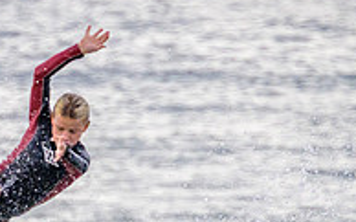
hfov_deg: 0.9
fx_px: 23698
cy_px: 298
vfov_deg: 0.5
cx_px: 20
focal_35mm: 2444
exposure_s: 1/2000
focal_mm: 800
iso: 1800
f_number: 11
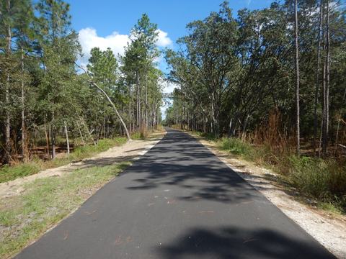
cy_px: 130
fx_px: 240
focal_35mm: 24
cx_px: 173
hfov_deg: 71.6
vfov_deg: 56.8
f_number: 2.8
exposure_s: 1/1500
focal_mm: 4.3
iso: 125
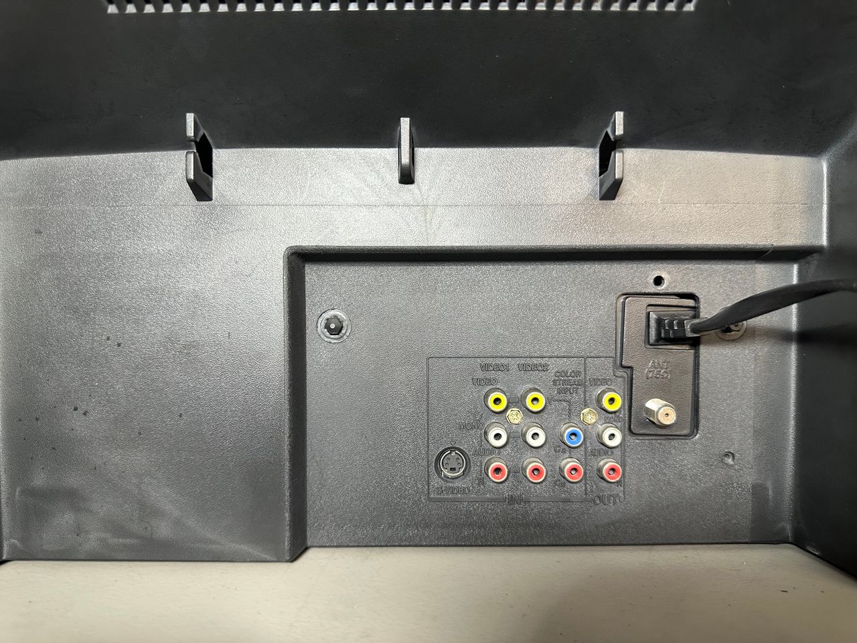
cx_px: 428
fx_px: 594
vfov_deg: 56.8
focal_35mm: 24
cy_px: 322
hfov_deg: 71.6
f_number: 1.78
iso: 250
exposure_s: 1/60
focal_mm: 6.86
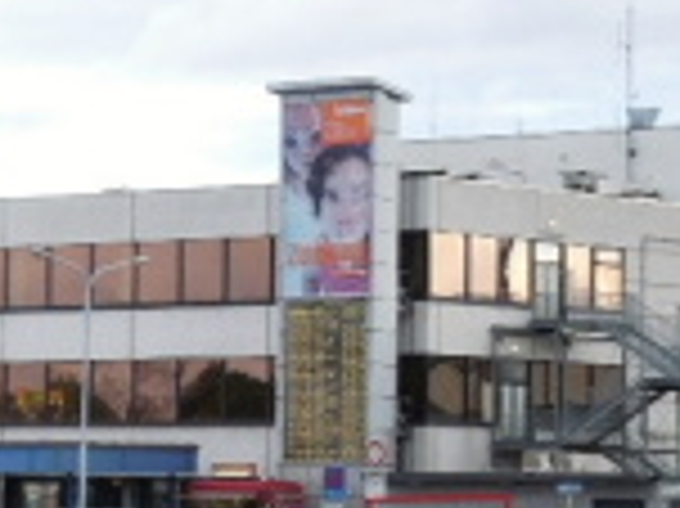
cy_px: 560
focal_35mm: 202
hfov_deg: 9.6
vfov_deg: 7.3
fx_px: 3965
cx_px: -297
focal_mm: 11
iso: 280
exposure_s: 1/160
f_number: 4.3
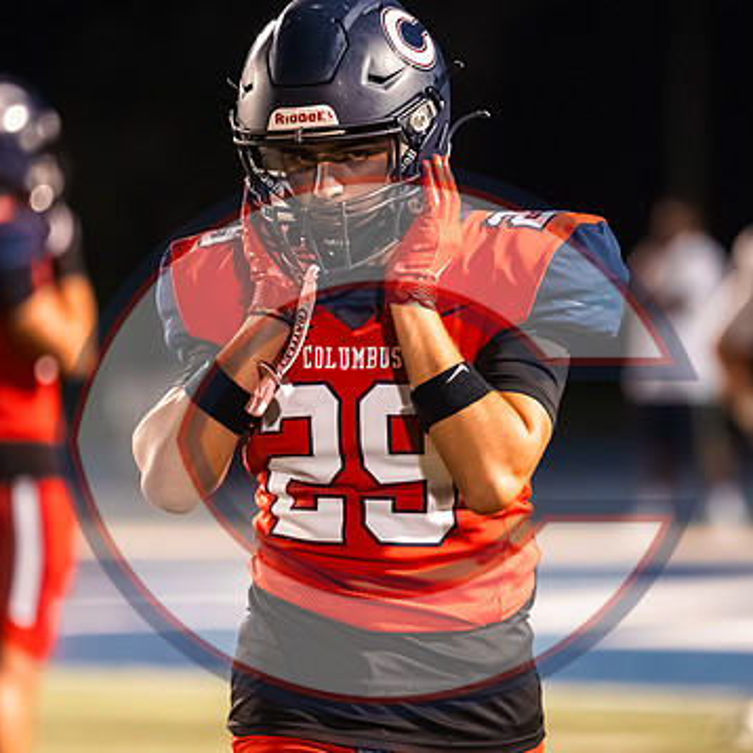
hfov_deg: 5.1
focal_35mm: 346
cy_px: 402
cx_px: 399
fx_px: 8515
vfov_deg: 5.1
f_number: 2.8
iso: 14400
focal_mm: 200
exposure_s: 1/1250
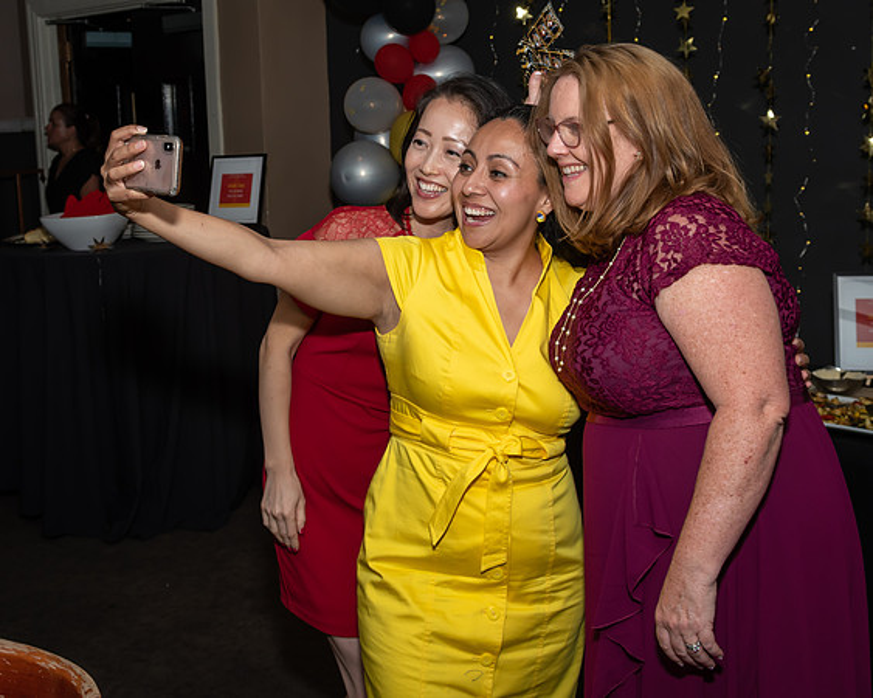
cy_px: 282
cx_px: 383
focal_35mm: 45
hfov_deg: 41.0
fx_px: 1164
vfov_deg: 33.3
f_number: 5.6
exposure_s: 1/250
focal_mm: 22
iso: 400
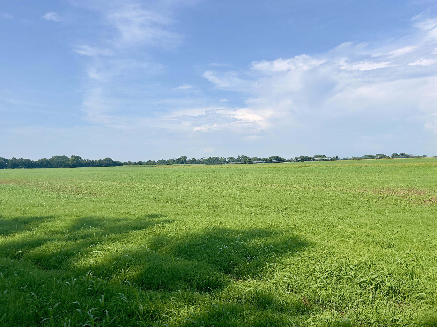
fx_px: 328
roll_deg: +1.4
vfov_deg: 53.1
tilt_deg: -0.1
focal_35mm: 26
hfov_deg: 67.3
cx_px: 218
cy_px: 164
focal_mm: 5.7
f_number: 1.5
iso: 50
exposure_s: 1/4831
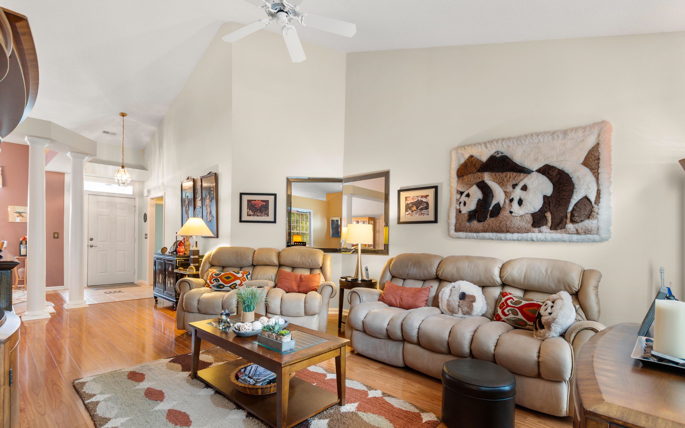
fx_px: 299
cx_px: 328
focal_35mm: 16
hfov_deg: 97.8
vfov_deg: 71.2
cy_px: 226
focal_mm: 10
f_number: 4.5
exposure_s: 1/3
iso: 100
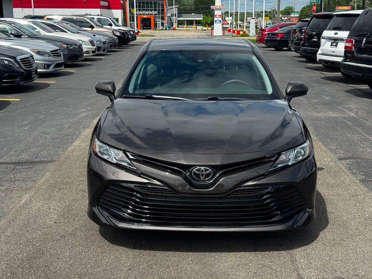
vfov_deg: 30.3
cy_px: 140
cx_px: 186
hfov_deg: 39.7
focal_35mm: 48
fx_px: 516
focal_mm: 6.76
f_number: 1.78
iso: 64
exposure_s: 1/3610
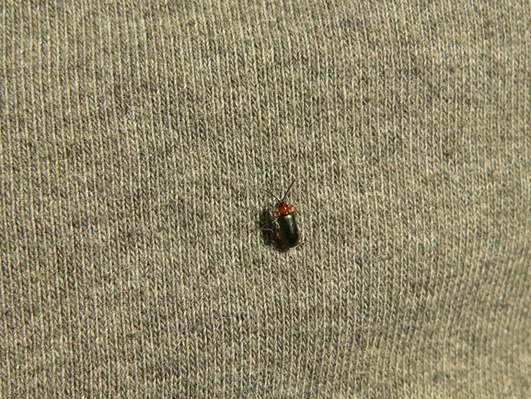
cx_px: 256
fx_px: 1243
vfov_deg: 18.2
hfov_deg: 24.1
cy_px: 206
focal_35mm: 81
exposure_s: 1/500
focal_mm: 12.2
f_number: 4.6
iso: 100
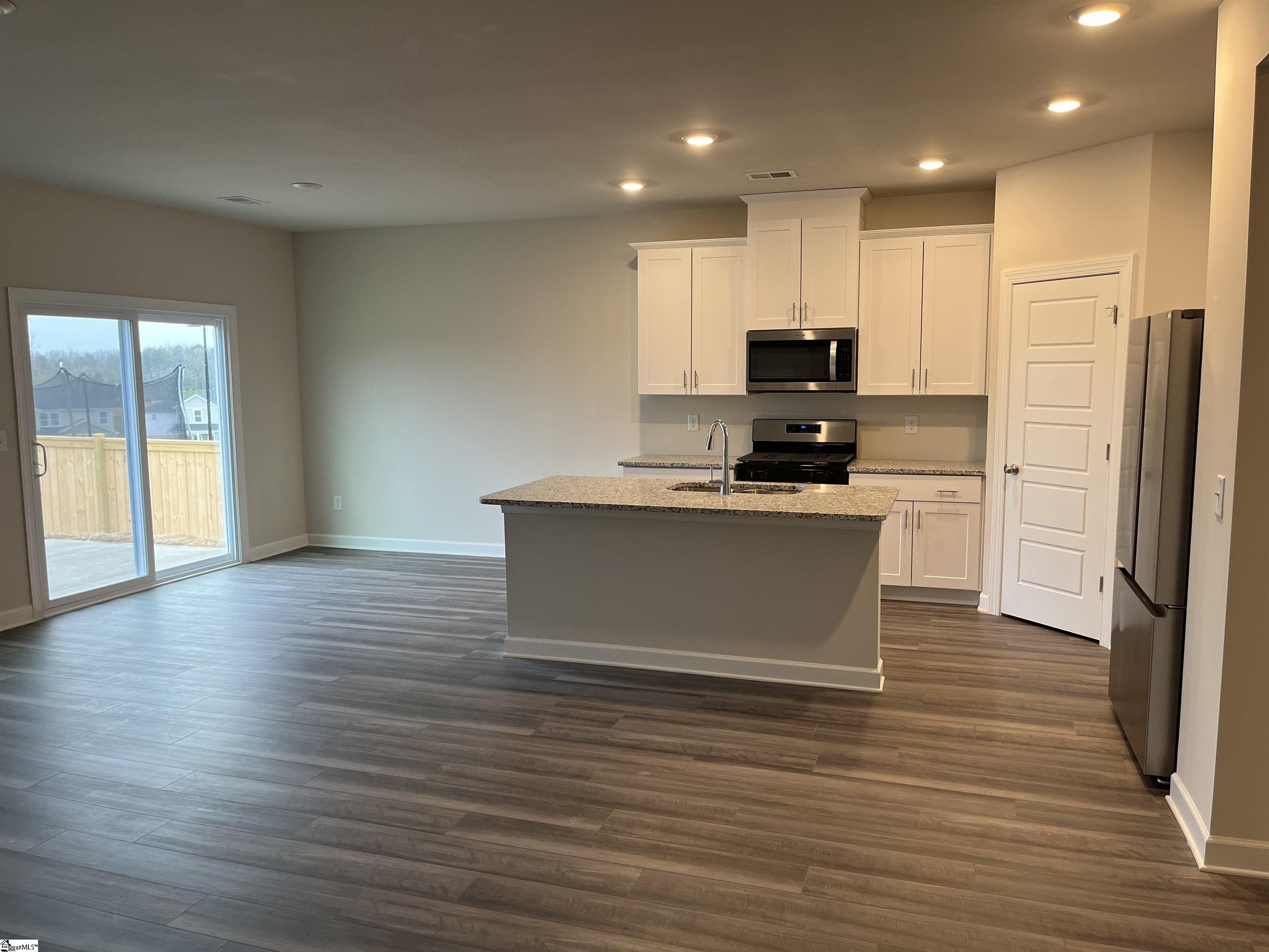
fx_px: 953
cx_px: 634
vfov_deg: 53.1
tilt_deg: -7.7
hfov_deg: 67.3
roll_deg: +0.4
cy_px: 476
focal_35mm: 26
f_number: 1.6
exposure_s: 1/60
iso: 80
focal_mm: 5.1
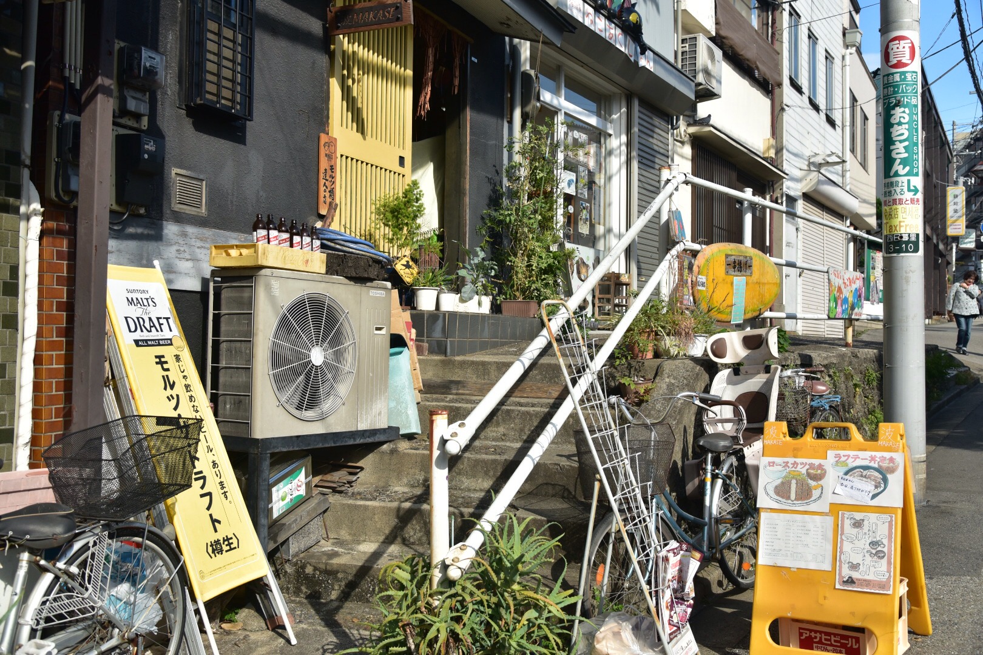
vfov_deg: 38.9
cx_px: 492
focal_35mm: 34
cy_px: 328
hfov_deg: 55.8
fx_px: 928
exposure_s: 1/1250
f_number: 5.6
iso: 800
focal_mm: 34
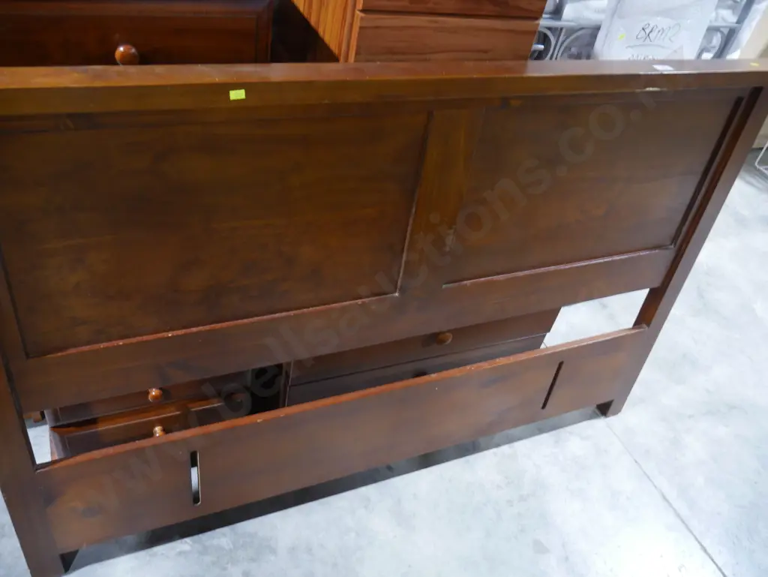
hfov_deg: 63.4
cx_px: 384
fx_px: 622
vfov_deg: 49.8
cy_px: 288
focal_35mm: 28
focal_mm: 14
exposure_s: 1/60
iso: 1000
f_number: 3.5
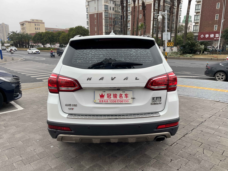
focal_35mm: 26
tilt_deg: -13.4
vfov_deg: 53.1
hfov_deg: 67.3
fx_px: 171
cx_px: 114
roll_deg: +0.1
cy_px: 86
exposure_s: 1/121
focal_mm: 4.2
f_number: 1.6
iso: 40
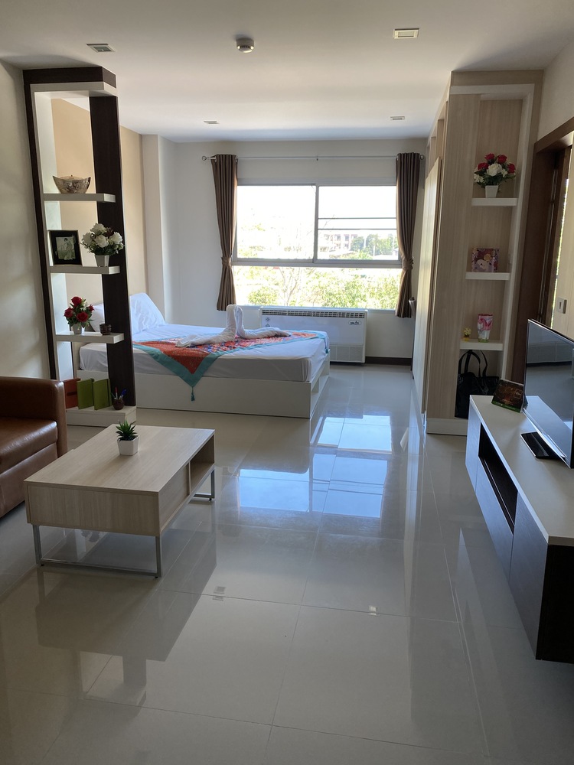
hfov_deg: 53.1
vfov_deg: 67.3
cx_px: 287
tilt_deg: -12.7
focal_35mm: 26
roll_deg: -0.9
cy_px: 382
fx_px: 575
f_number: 1.8
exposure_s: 1/122
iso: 80
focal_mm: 4.25
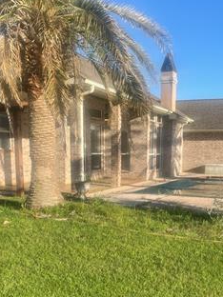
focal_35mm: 40
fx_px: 344
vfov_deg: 45.8
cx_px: 139
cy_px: 206
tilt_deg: -8.5
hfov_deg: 35.8
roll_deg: +2.3
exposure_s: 1/1825
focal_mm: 4.2
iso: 32
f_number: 1.6
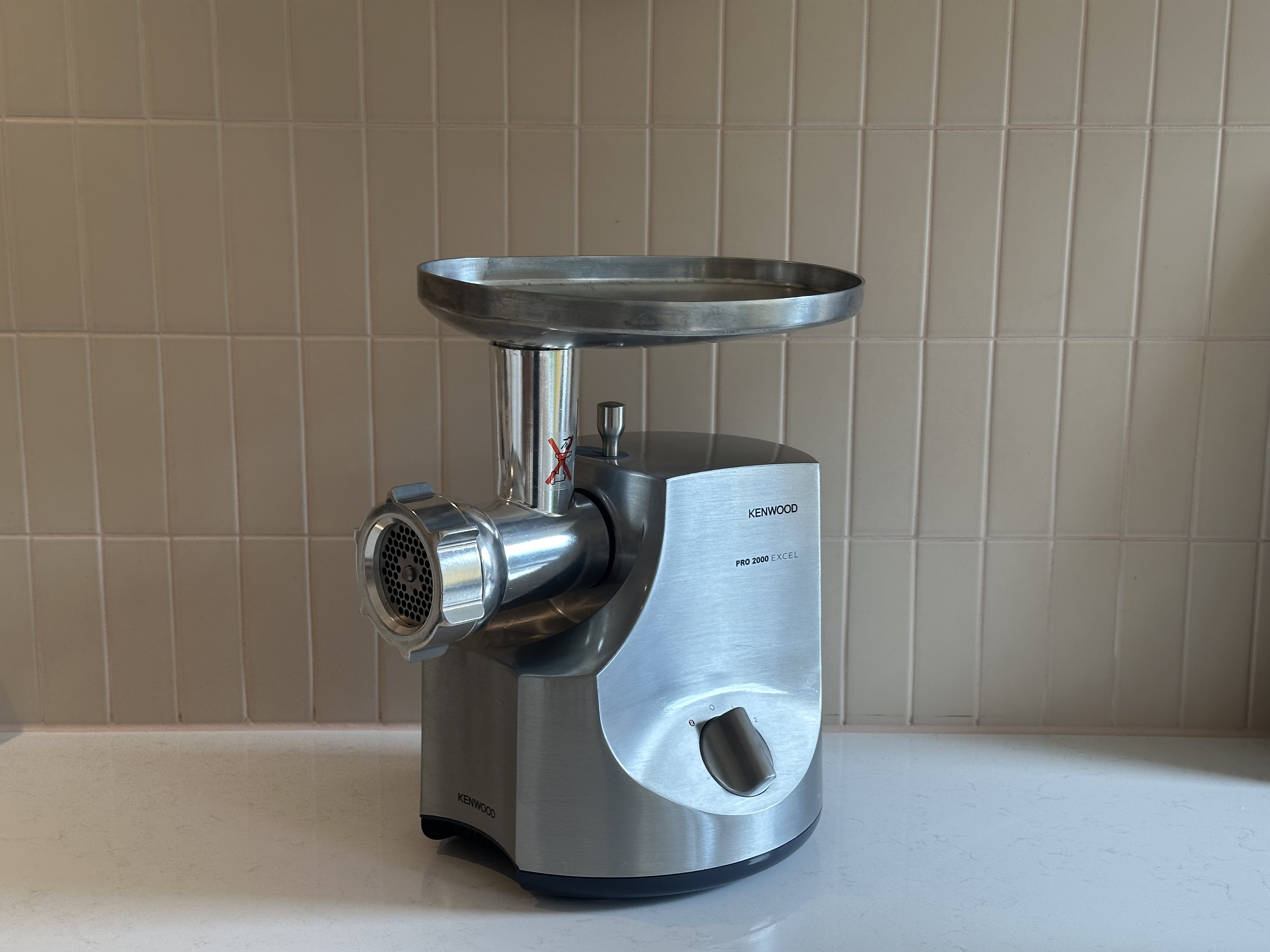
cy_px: 476
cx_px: 635
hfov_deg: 39.7
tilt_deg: -11.7
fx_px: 1761
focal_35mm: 48
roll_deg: -0.9
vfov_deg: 30.3
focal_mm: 6.86
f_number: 1.78
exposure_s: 1/193
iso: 50
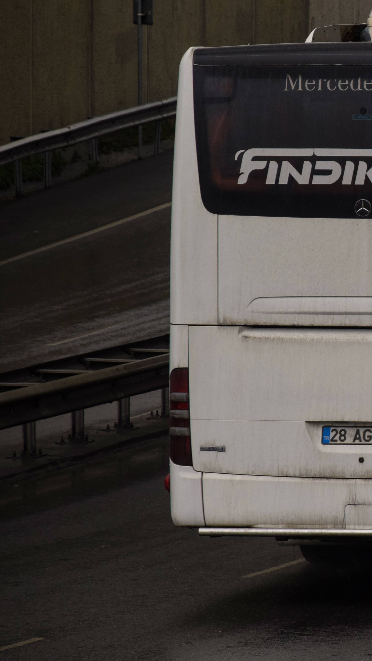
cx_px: 580
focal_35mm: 317
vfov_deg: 6.8
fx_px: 5558
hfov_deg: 3.8
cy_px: 271
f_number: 7.1
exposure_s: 1/800
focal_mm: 112
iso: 640
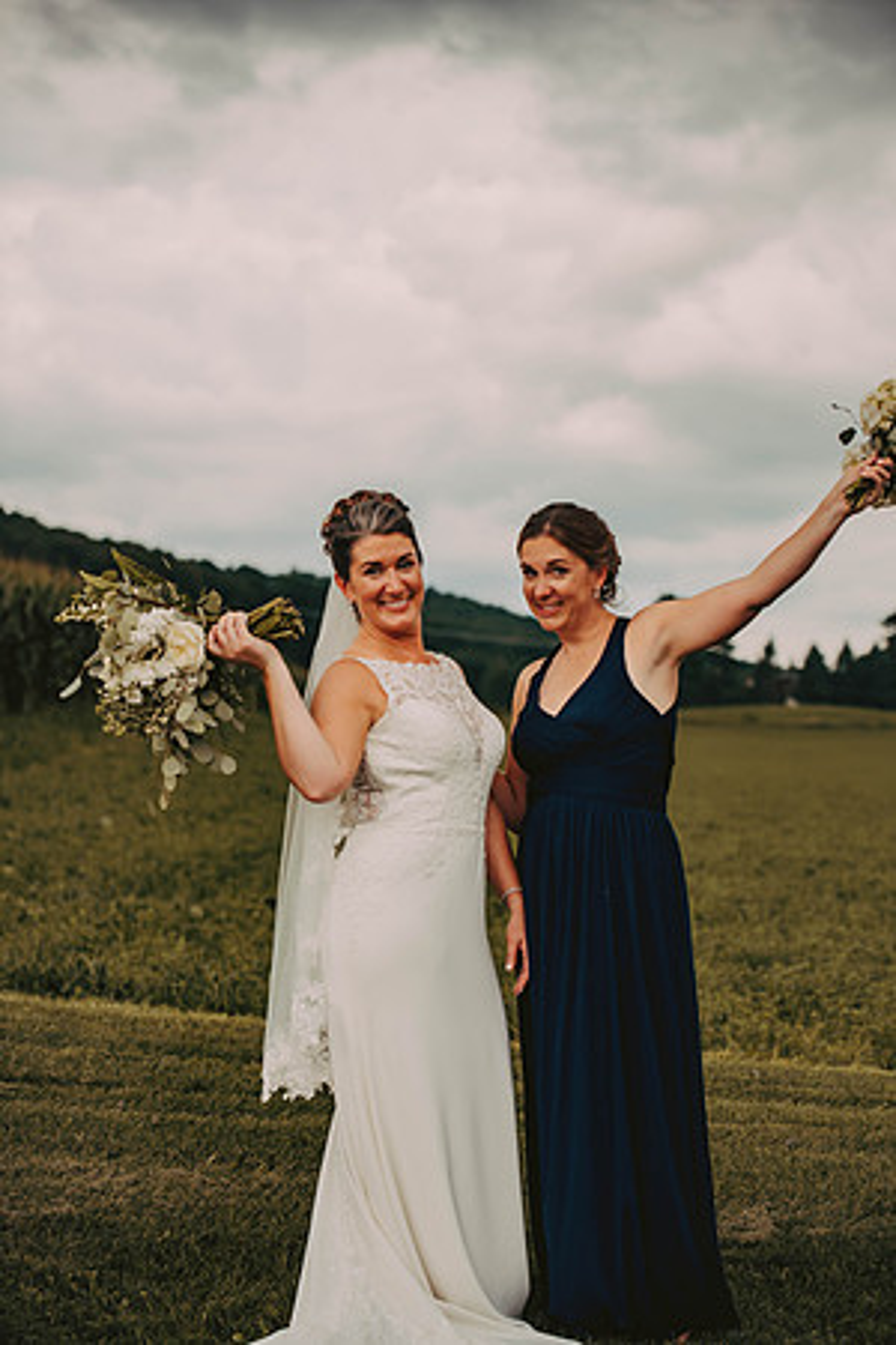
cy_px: 672
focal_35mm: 70
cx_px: 448
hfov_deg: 19.5
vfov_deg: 28.8
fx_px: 2613
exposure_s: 1/1250
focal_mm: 70
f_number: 2.8
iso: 200
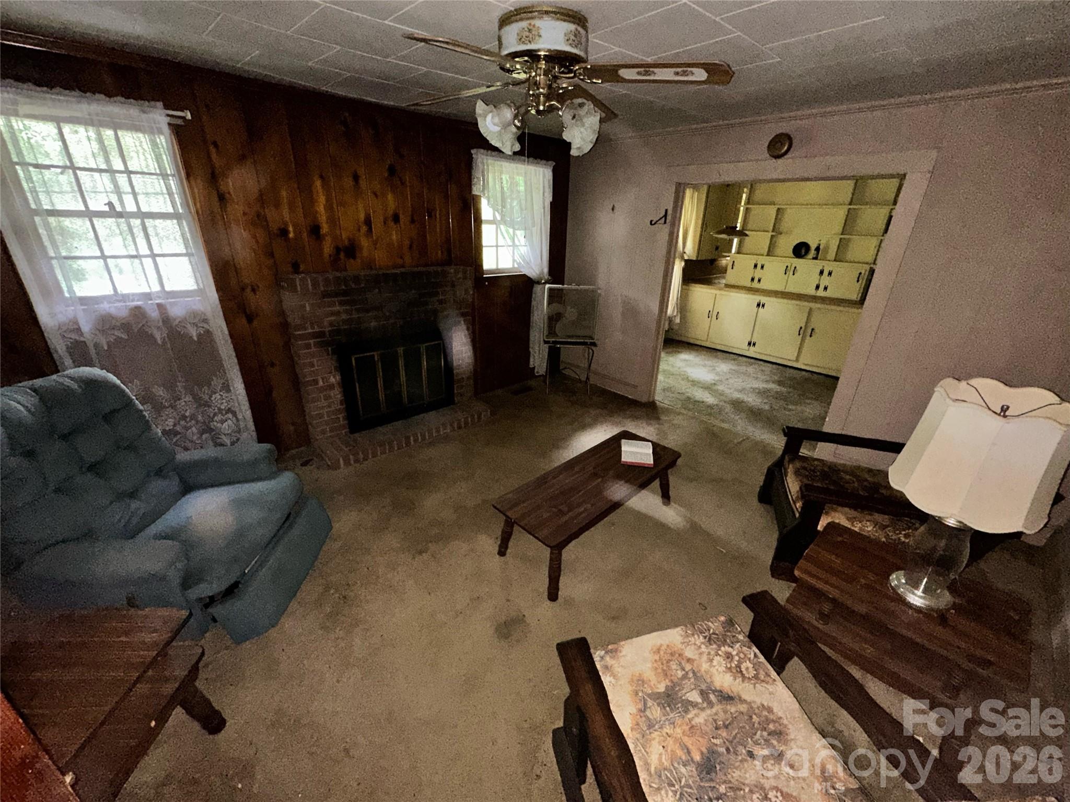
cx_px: 535
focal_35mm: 14
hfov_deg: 102.1
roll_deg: -2.5
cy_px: 401
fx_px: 433
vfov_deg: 85.7
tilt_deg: -22.1
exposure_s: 1/30
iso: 400
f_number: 2.2
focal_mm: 2.22
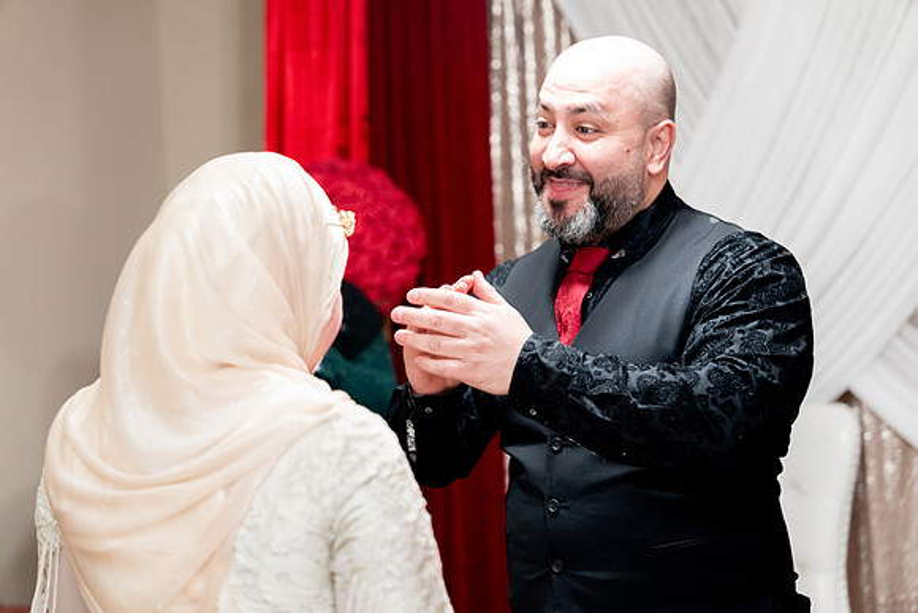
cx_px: 459
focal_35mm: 68
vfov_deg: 20.0
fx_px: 1734
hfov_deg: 29.6
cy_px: 306
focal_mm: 68
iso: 3200
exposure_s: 1/160
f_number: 2.8
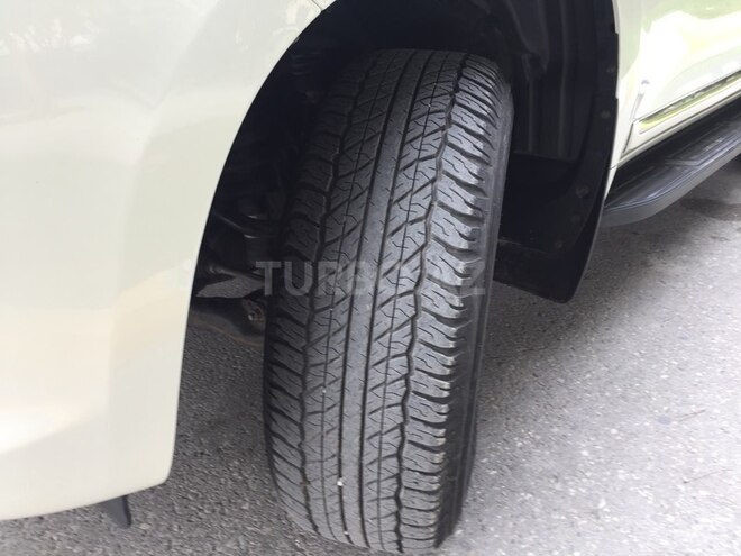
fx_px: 621
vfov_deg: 48.2
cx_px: 370
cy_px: 278
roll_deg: -0.8
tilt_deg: -29.4
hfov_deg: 61.7
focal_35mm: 29
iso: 32
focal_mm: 4.15
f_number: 2.2
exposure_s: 1/50
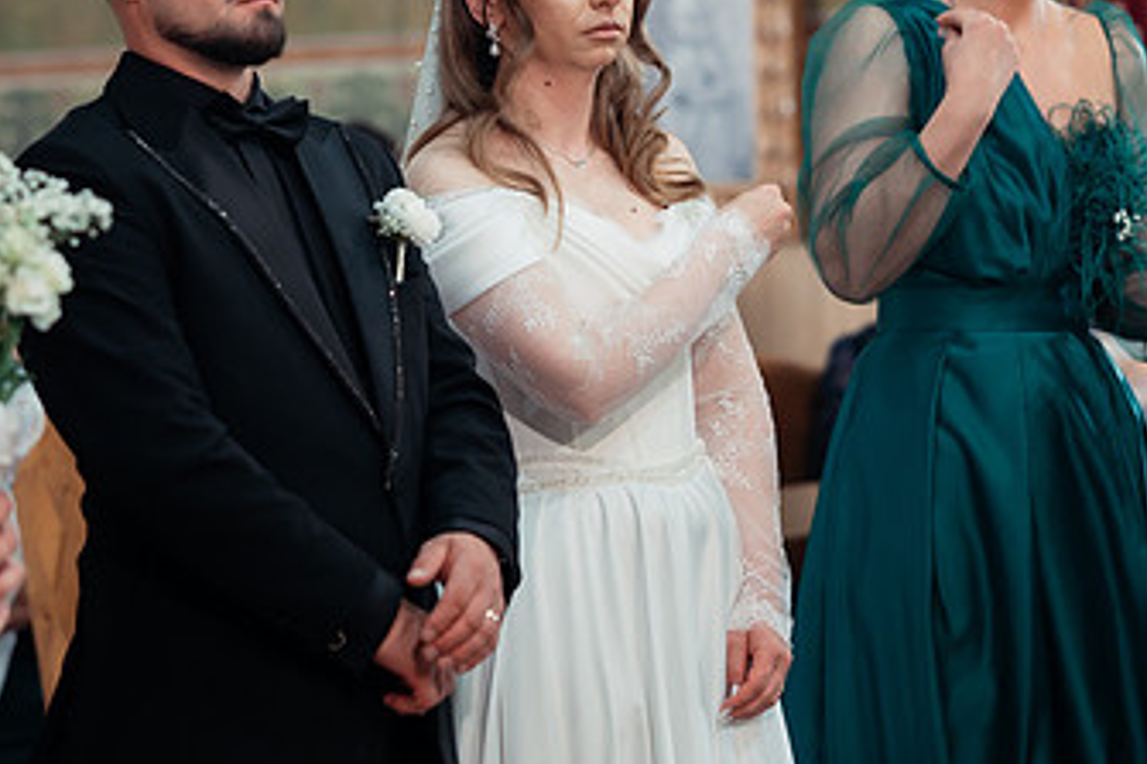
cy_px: 281
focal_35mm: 147
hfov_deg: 13.9
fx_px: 4681
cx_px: 332
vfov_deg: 9.3
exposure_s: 1/320
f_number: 2.2
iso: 1600
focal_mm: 85
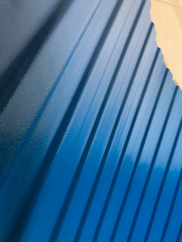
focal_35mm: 28
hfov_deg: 49.7
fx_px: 196
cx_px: 91
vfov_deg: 63.4
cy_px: 121
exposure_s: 1/17
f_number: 1.8
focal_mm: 3.99
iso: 100
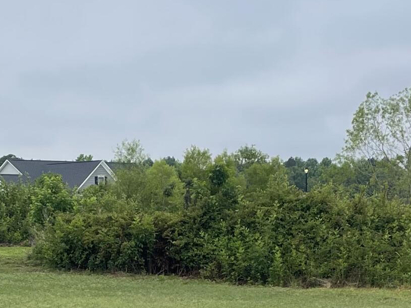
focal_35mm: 92
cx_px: 147
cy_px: 330
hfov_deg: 21.3
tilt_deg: -8.2
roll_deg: +1.0
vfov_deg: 15.7
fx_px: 1092
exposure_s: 1/1152
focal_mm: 5.1
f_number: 1.6
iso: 32
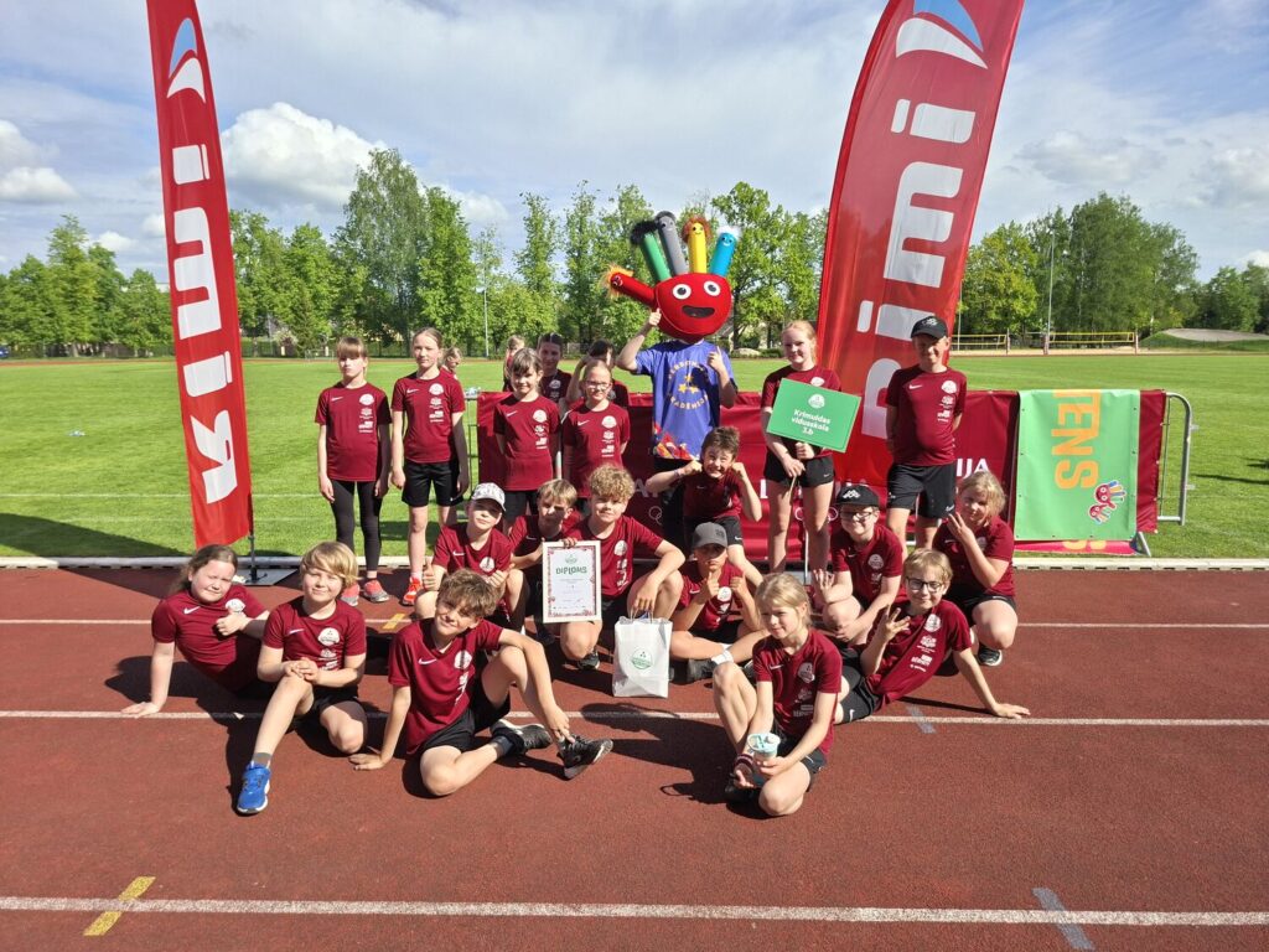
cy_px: 476
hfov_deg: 73.9
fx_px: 843
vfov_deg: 58.9
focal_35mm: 23
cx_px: 634
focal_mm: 5.54
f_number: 1.8
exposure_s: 1/1845
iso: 50
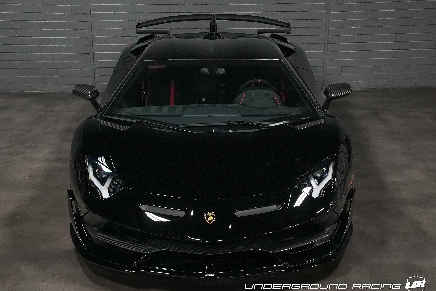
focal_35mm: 58
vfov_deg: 23.4
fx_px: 703
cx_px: 211
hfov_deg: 34.5
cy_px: 149
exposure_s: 1/160
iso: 12800
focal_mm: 56
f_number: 5
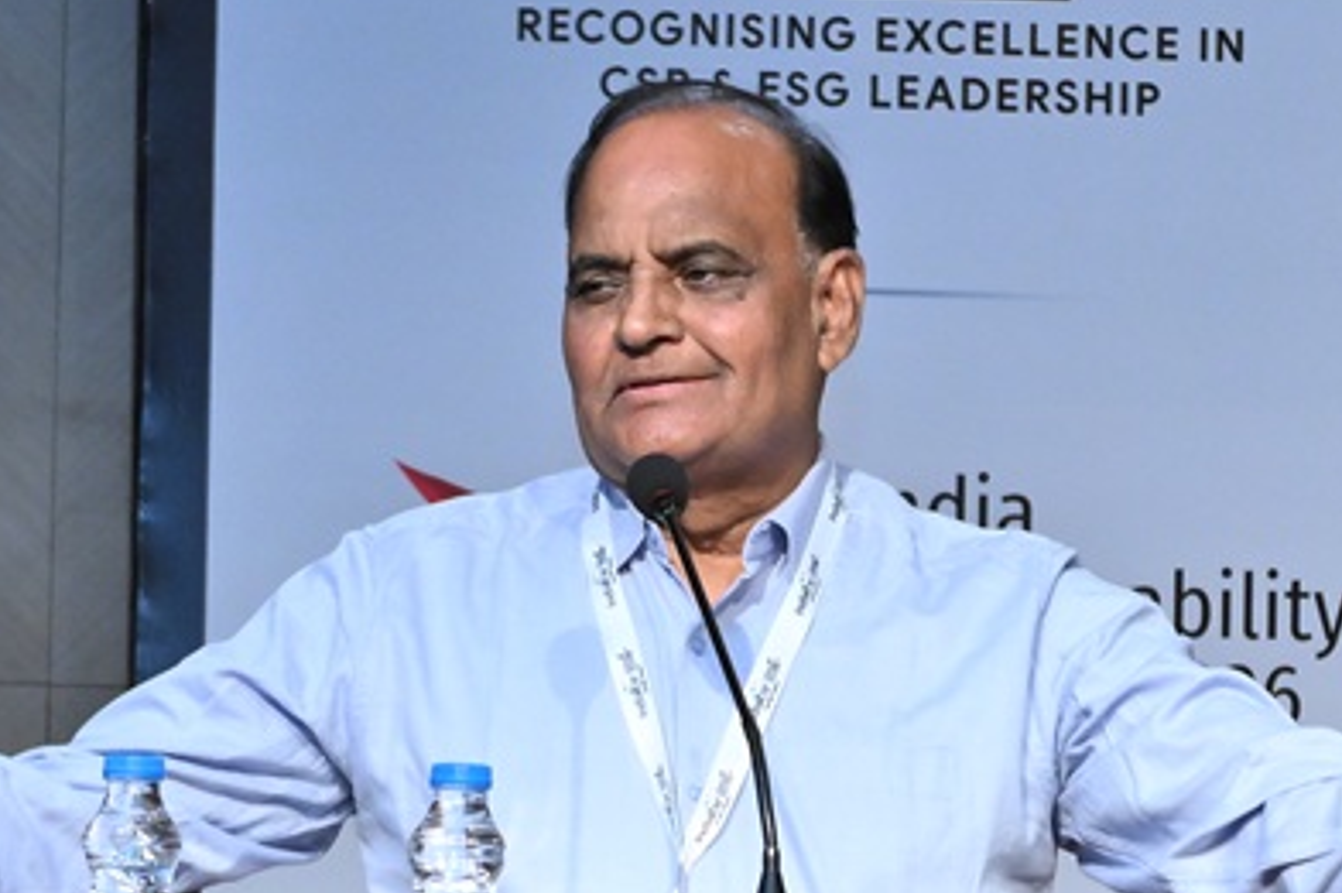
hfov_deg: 9.5
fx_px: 8101
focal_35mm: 217
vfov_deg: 6.3
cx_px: 361
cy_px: 807
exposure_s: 1/125
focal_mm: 51
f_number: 4.8
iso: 1600
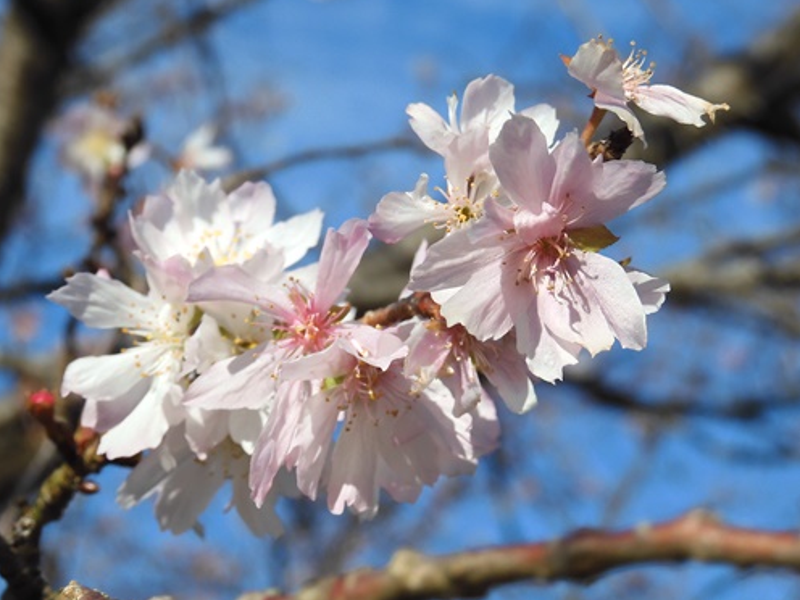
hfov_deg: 25.7
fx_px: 1756
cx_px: 369
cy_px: 277
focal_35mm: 76
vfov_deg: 19.4
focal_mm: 12.5
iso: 100
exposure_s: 1/1000
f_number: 4.5
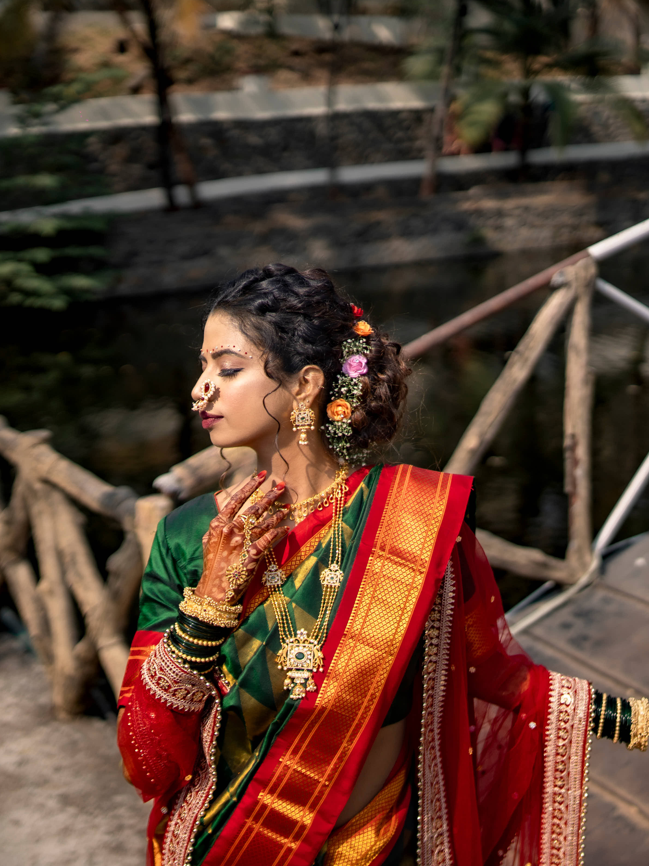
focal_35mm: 54
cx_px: 362
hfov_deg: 27.0
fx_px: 1350
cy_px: 447
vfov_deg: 35.5
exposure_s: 1/8000
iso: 100
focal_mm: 35
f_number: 1.4
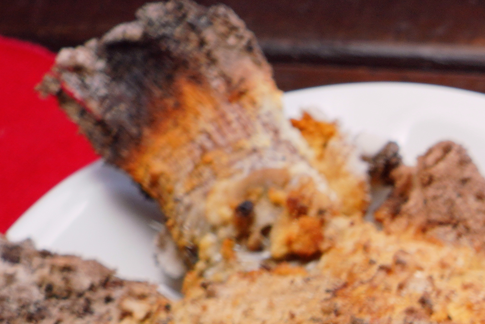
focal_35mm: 282
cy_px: 750
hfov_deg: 6.9
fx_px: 3800
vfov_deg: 4.8
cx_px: 1200
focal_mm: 54
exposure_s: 1/200
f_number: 7.1
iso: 200
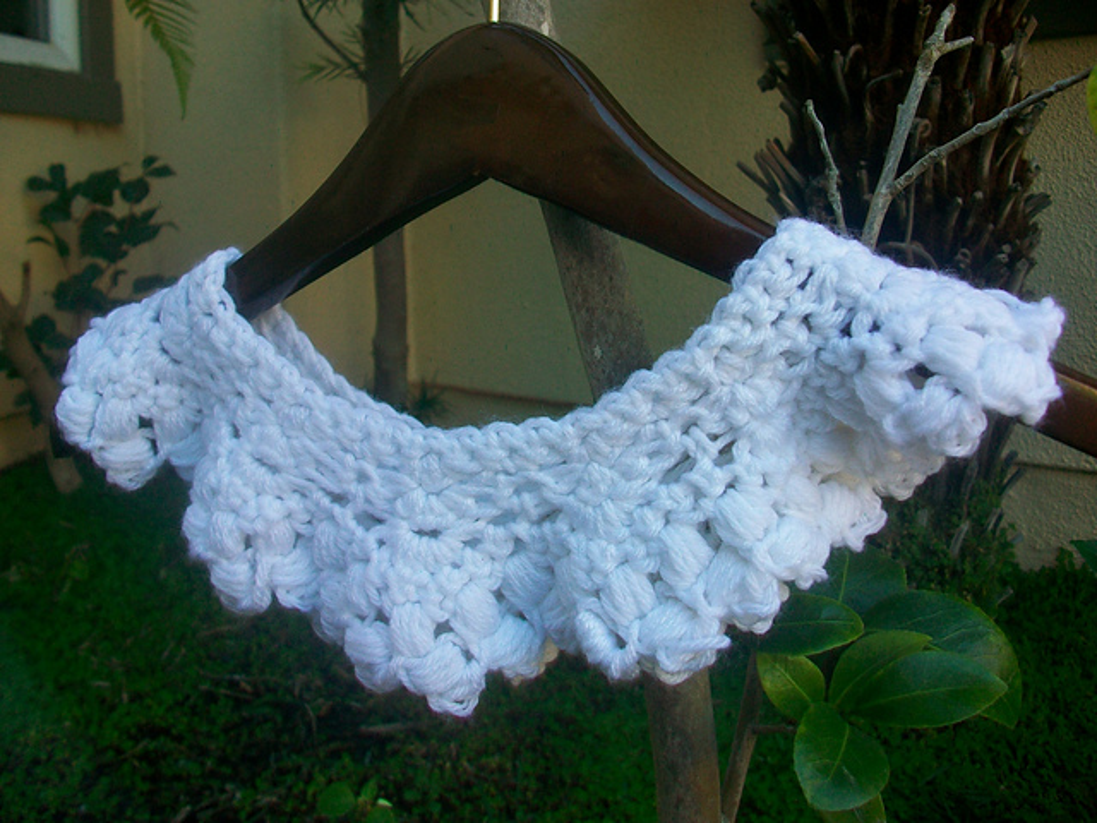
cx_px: 548
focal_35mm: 32
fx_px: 1014
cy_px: 412
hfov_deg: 56.8
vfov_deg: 44.2
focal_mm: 5.7
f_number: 2.8
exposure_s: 1/80
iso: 64
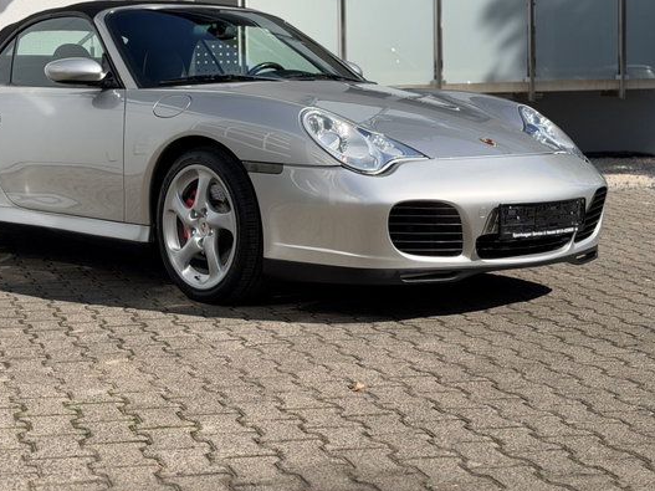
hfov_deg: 27.7
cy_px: 139
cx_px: 241
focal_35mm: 70
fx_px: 1324
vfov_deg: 20.9
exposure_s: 1/6024
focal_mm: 6.76
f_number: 1.78
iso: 80
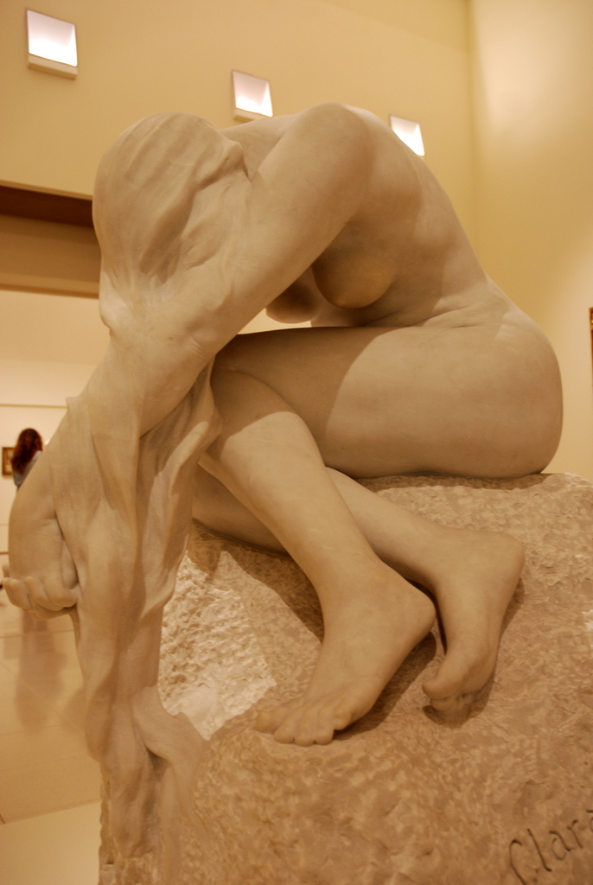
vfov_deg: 57.2
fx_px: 813
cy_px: 442
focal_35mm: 33
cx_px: 296
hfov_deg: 40.1
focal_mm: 22
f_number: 3.8
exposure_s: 1/13
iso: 400
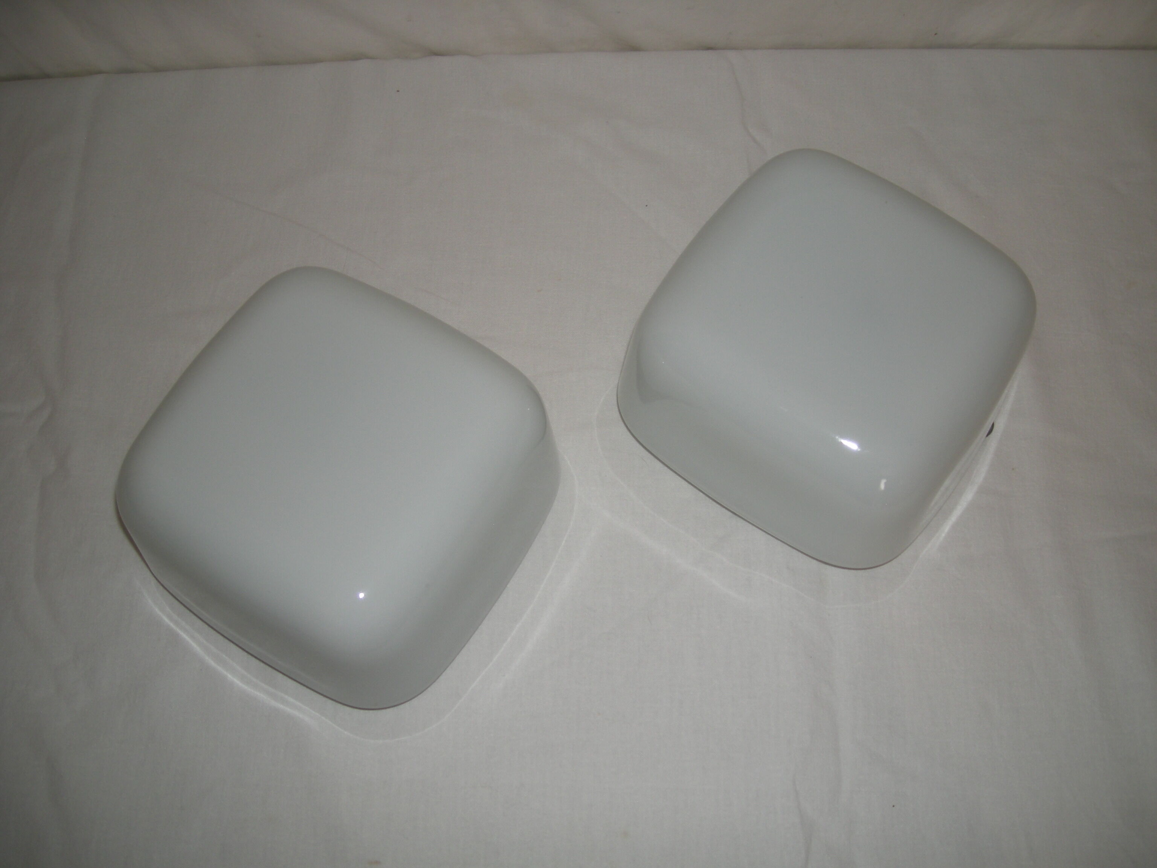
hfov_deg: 52.6
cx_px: 578
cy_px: 434
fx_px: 1170
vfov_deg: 40.7
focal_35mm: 35
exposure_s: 1/47
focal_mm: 5.7
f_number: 2.8
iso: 50
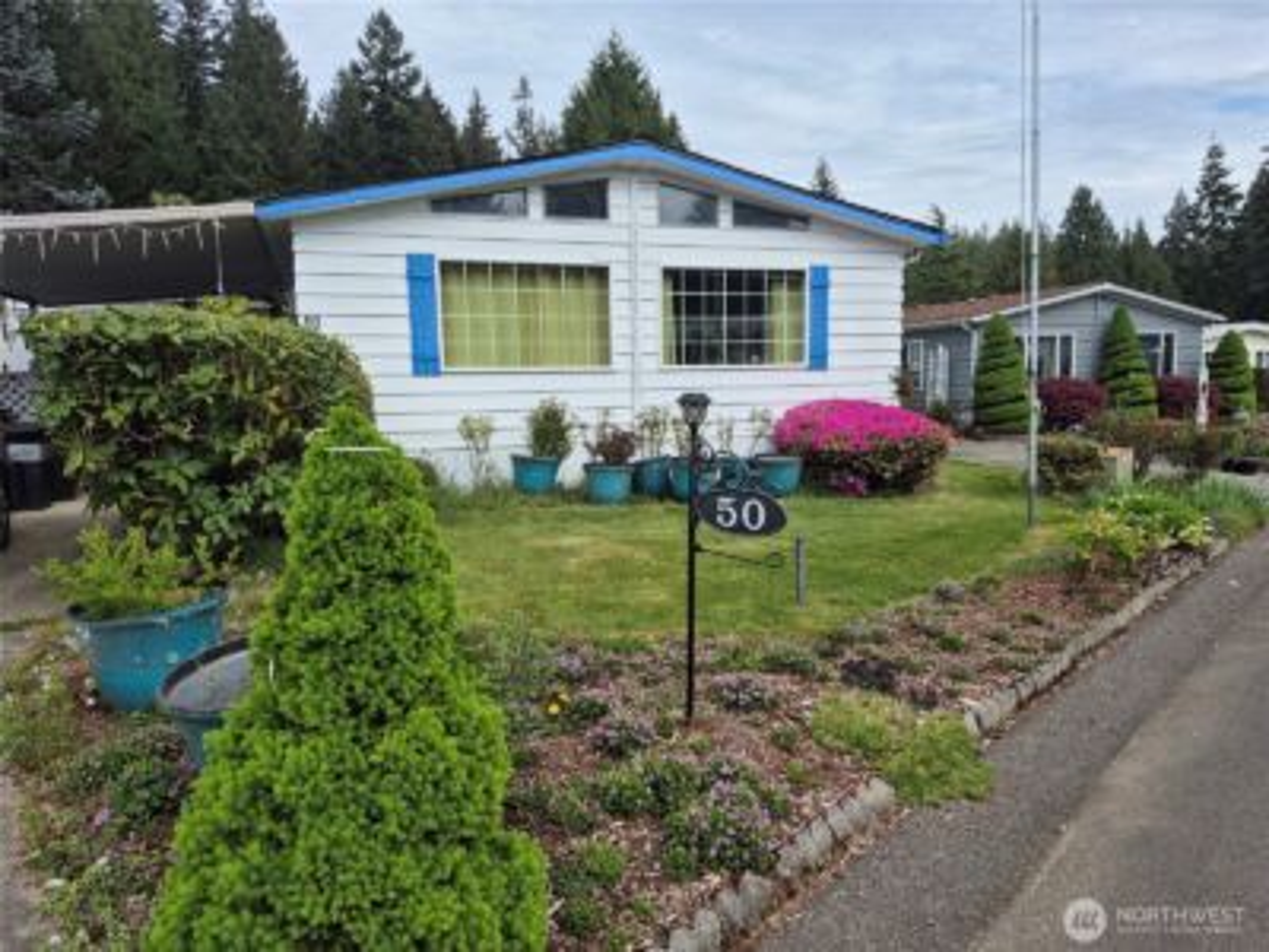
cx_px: 634
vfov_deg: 58.9
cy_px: 476
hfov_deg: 73.9
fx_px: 843
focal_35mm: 23
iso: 25
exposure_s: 1/1328
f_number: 1.8
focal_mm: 5.4
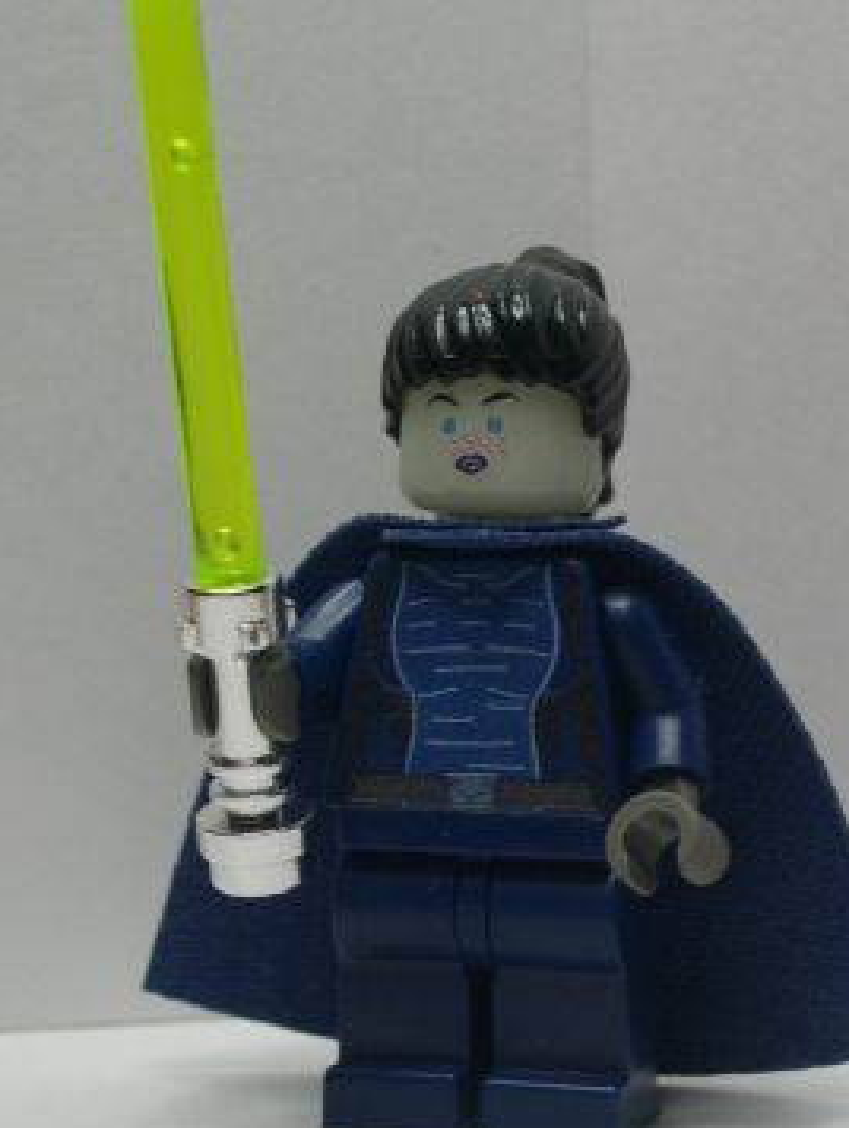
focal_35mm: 81
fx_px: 2643
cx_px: 474
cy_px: 532
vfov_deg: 24.1
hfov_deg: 18.2
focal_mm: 15.3
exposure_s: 1/35.3
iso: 100
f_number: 3.8
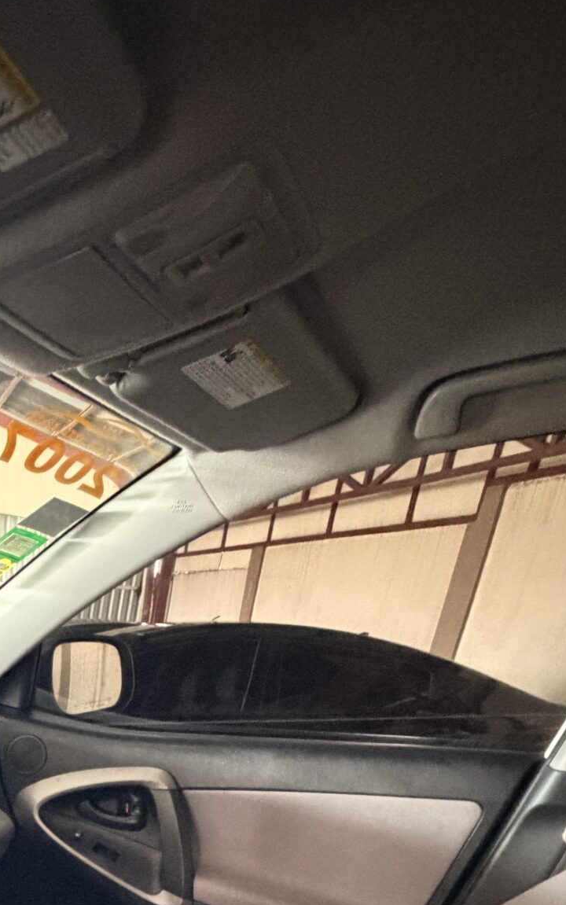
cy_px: 933
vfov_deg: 46.9
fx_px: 814
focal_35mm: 33
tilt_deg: -21.8
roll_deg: -4.9
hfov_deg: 32.5
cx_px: -92
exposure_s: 1/49
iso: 1250
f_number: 2.2
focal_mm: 2.22
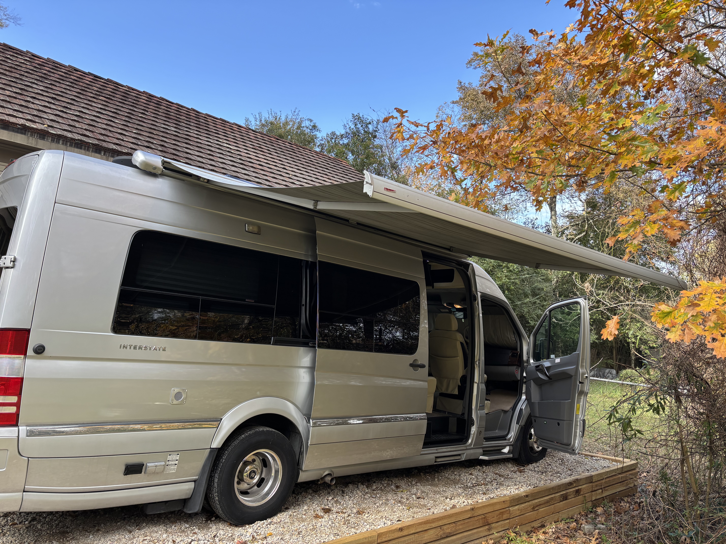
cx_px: 363
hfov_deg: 67.3
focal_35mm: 26
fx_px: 545
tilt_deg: +6.3
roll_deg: -2.1
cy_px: 272
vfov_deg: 53.1
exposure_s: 1/550
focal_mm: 5.96
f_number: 1.6
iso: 50
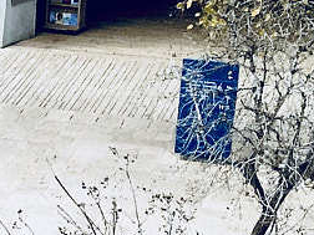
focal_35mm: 184
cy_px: 148
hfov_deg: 9.4
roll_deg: +2.9
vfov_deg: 8.1
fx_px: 1669
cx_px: -481
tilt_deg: -19.4
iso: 25
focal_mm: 4.15
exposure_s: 1/974
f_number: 2.2
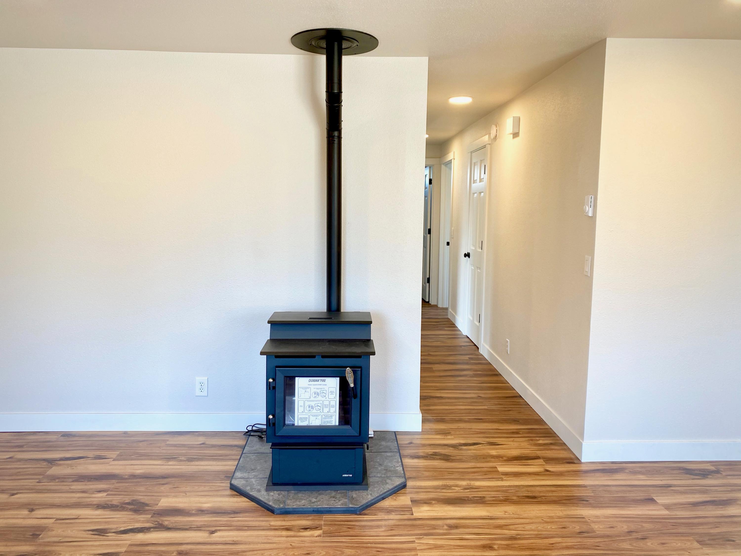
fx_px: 557
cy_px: 278
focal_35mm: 26
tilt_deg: -6.7
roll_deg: -0.5
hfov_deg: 67.3
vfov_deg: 53.1
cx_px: 370
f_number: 1.8
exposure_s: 1/60
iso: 64
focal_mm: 4.25
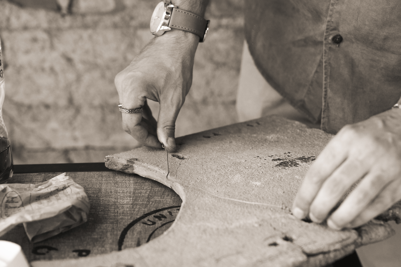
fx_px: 780
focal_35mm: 70
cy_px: 134
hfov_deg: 28.8
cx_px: 200
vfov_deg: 19.5
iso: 2500
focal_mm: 70
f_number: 4.5
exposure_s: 1/125
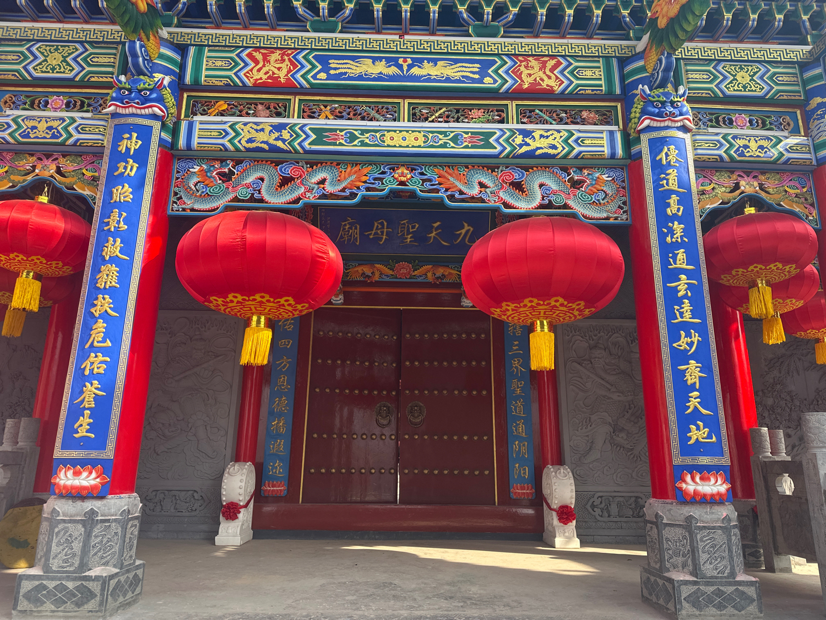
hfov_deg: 71.6
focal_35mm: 24
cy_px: 310
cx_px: 413
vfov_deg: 56.8
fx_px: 573
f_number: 1.78
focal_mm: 6.86
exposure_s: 1/836
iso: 80
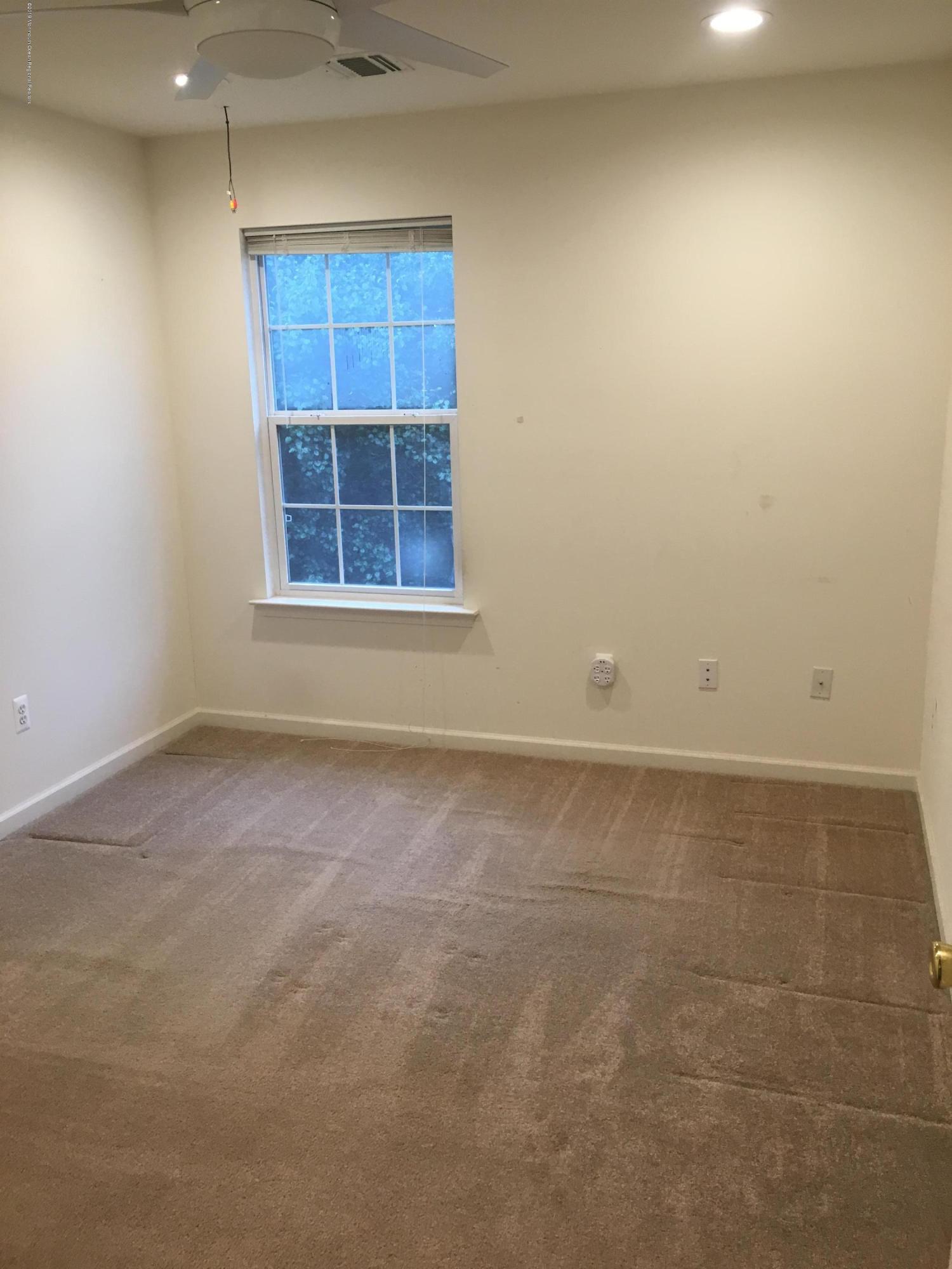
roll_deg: +0.5
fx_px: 1063
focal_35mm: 29
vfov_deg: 61.7
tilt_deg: -12.8
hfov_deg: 48.2
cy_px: 634
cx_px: 476
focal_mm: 4.15
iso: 32
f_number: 2.2
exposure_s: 1/30
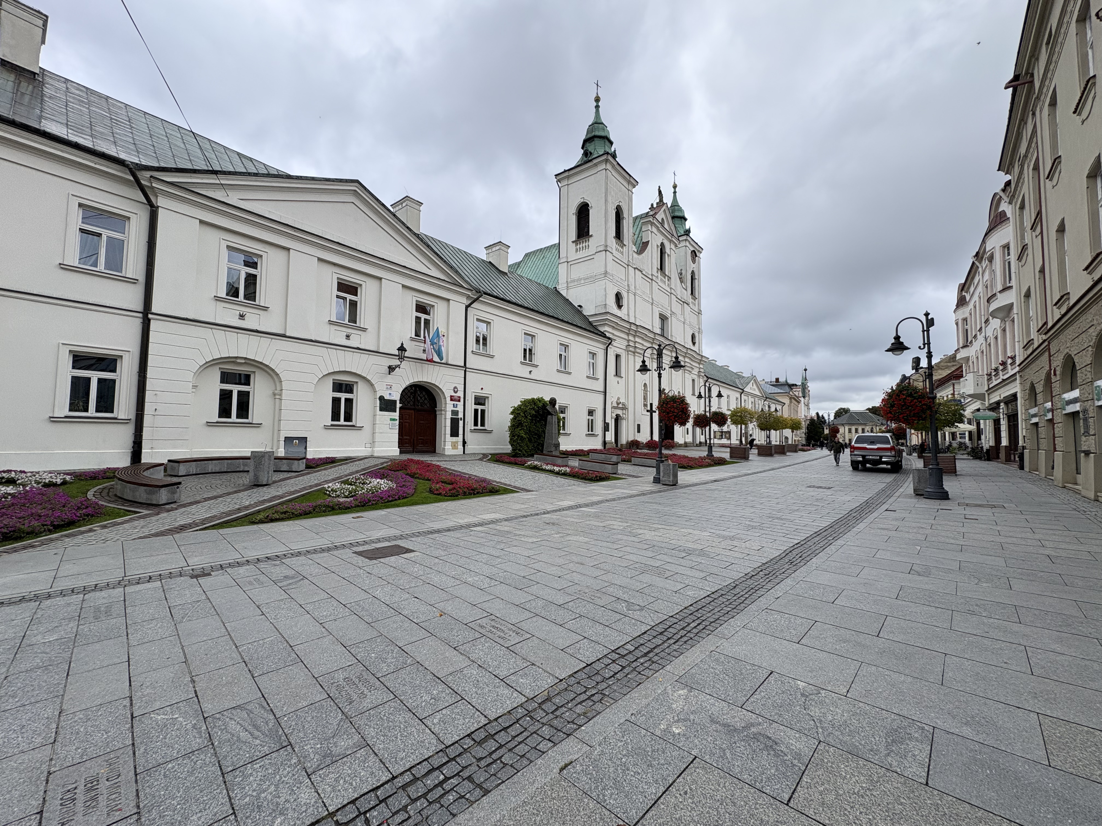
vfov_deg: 85.7
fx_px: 446
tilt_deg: +4.0
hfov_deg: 102.1
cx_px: 551
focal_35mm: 14
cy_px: 413
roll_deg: +0.2
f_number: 2.2
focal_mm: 2.22
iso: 50
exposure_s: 1/548
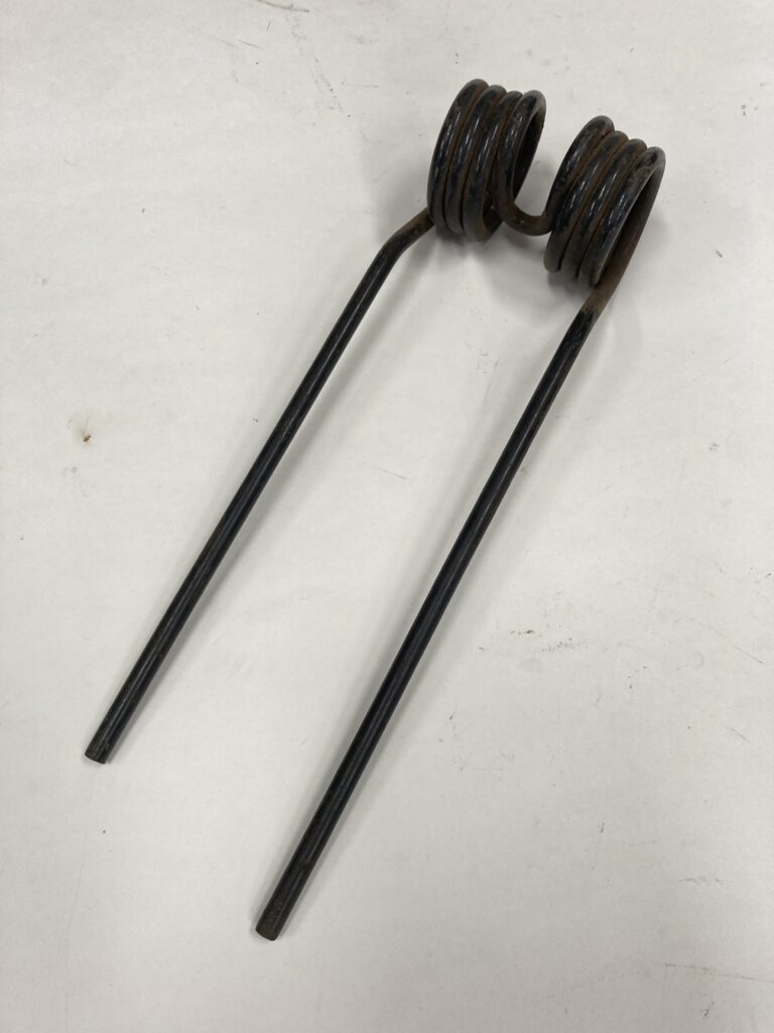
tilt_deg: -68.9
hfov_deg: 49.7
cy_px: 516
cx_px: 387
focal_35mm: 28
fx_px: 835
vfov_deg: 63.4
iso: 40
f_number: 1.8
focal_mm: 3.99
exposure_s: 1/50
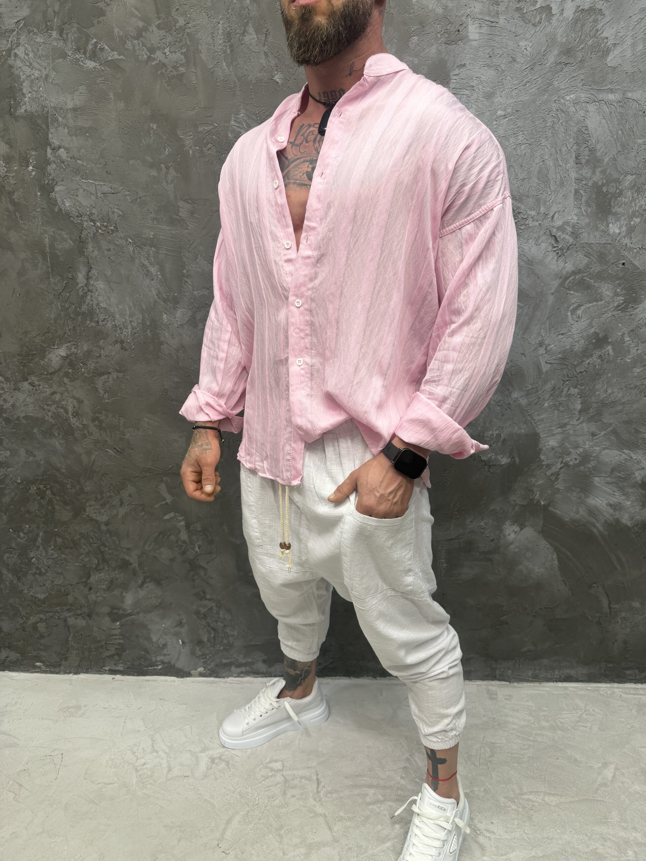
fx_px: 597
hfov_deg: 56.8
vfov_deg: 71.6
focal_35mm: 24
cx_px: 323
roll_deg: +0.6
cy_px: 430
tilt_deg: -19.4
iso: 64
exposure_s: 1/121
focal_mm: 6.76
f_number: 1.78
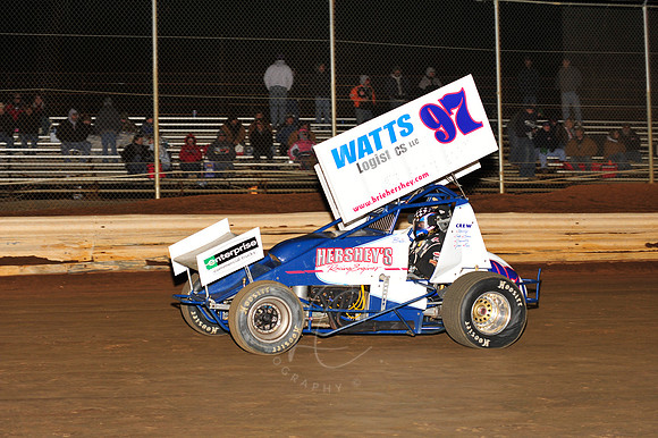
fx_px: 1571
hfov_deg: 23.7
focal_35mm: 86
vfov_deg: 15.9
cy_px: 219
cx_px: 329
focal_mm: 86
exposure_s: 1/250
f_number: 6.3
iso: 800
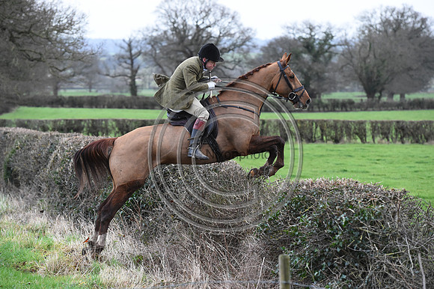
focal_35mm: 165
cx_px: 217
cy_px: 144
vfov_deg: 8.3
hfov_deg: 12.5
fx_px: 1988
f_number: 5.6
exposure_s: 1/1250
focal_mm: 165
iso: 3200
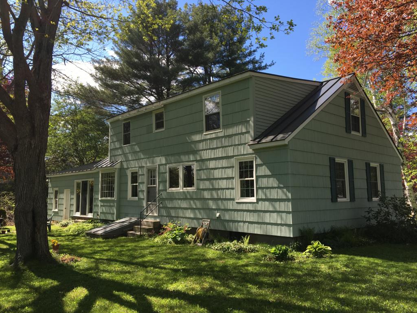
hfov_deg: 61.7
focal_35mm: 29
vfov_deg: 48.2
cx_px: 208
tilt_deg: +7.0
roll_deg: -0.1
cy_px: 156
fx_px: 349
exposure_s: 1/635
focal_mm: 4.15
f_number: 2.2
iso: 25
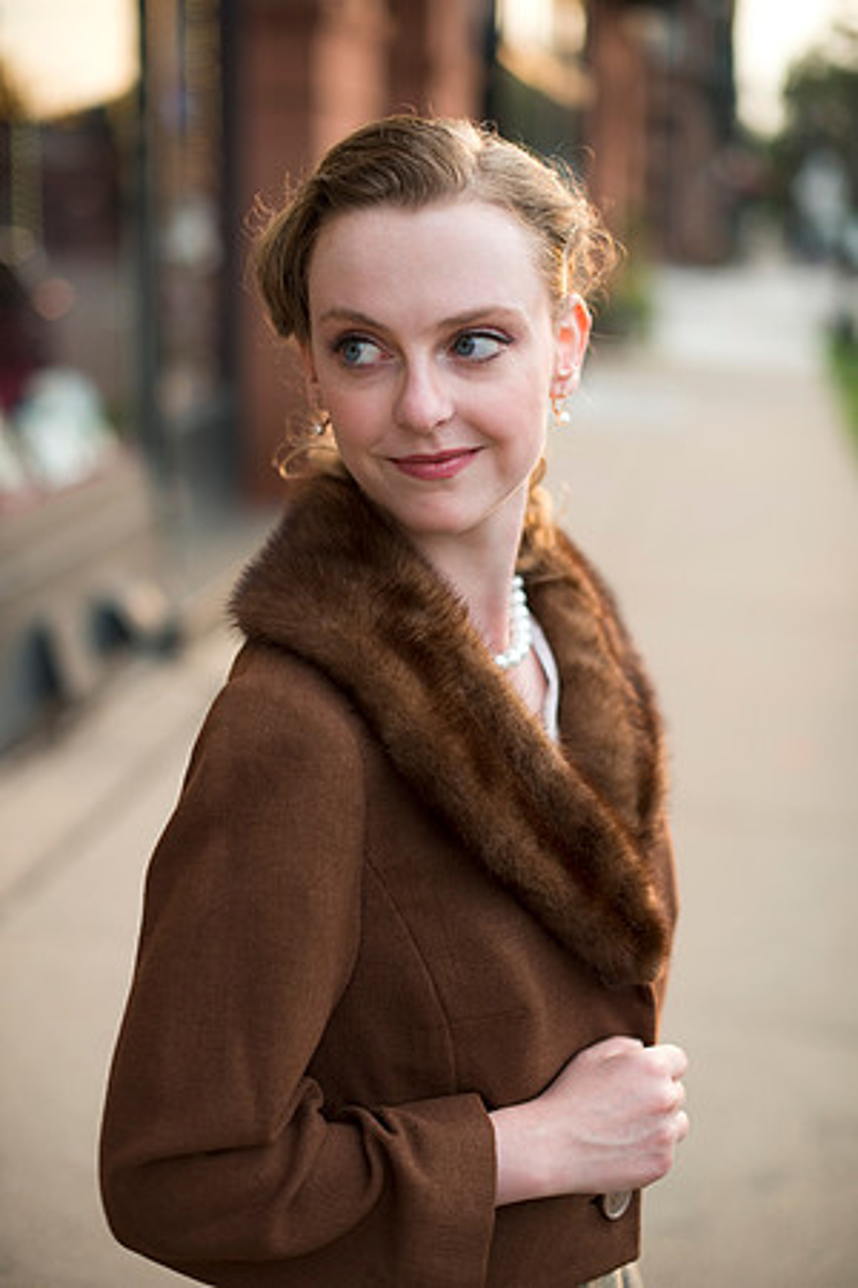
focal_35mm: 50
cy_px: 644
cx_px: 429
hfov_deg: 27.0
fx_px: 1787
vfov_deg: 39.6
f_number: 2
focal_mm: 50
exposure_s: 1/400
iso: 200
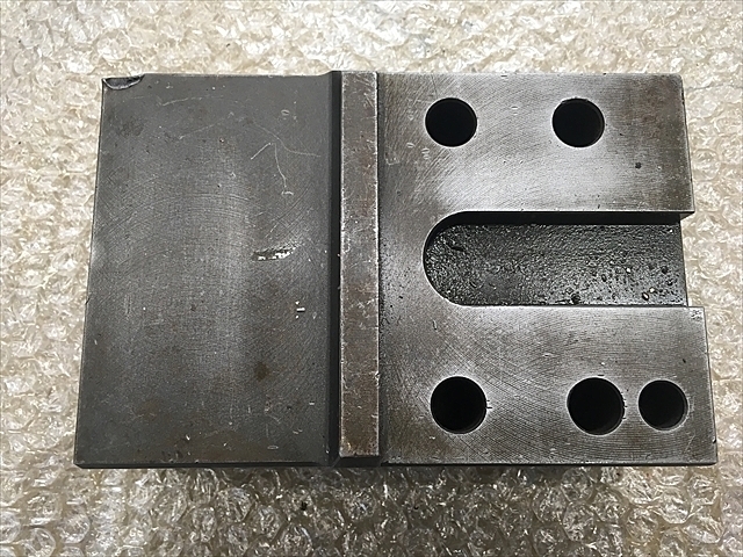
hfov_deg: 61.7
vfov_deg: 48.2
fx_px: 622
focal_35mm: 29
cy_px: 278
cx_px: 372
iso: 50
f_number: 2.2
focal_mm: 4.15
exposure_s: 1/30
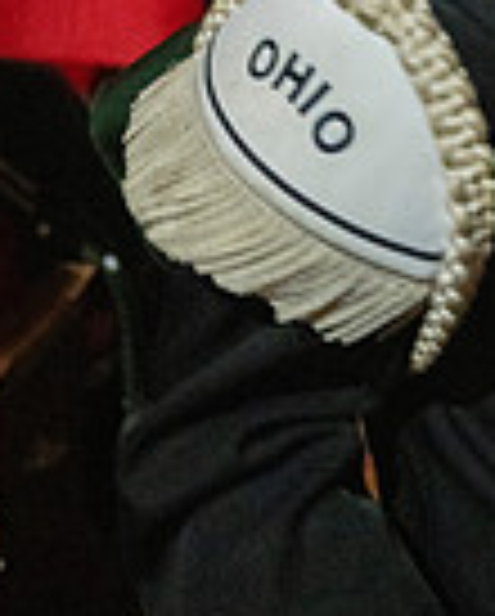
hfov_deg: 19.6
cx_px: 436
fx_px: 1407
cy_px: -297
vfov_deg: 21.1
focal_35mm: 77
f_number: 2.8
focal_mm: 25
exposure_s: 1/500
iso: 12800
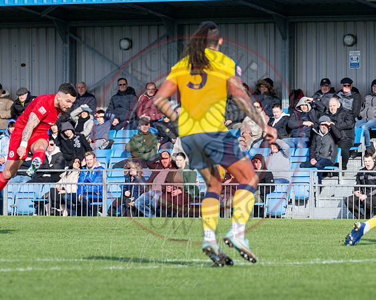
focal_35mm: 416
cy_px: 154
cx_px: 110
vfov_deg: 3.7
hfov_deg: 4.6
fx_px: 4630
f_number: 4
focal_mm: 150
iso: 400
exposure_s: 1/2500
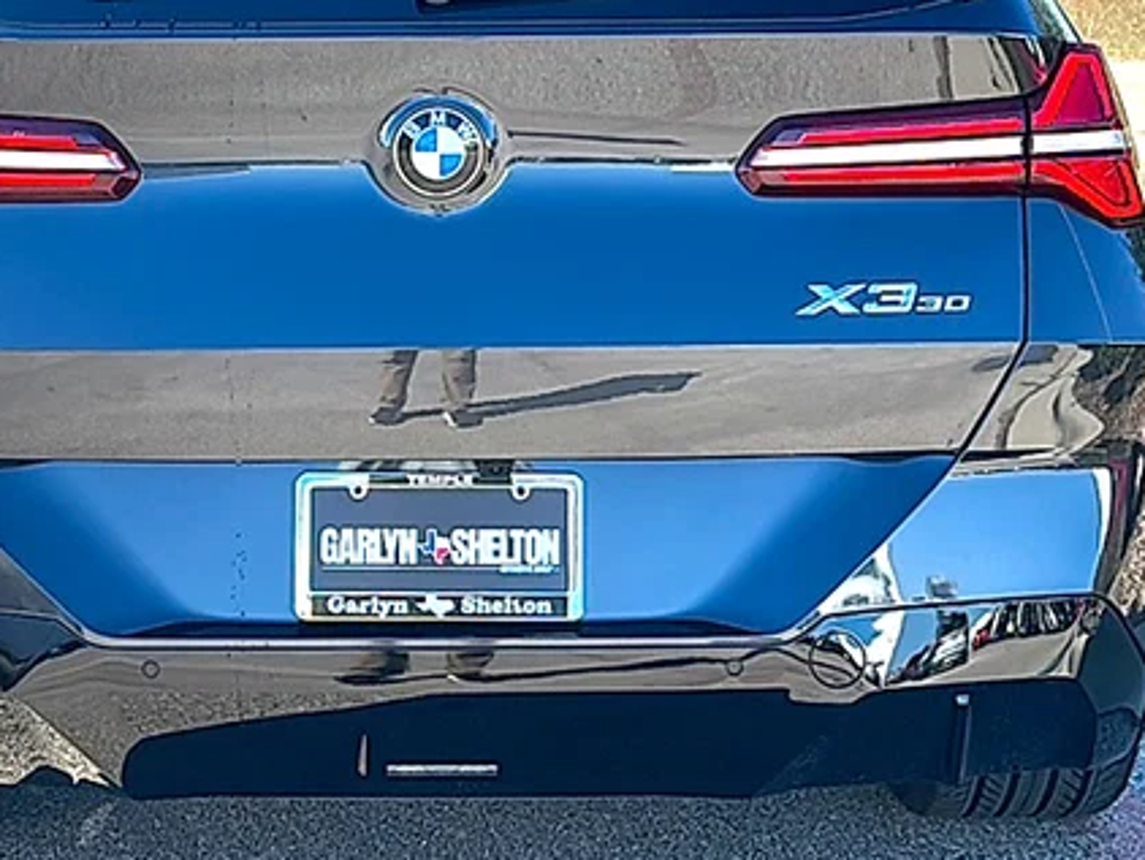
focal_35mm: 63
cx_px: 421
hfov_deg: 30.6
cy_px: 256
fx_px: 2085
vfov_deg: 23.2
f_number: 1.78
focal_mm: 6.86
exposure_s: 1/1698
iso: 80
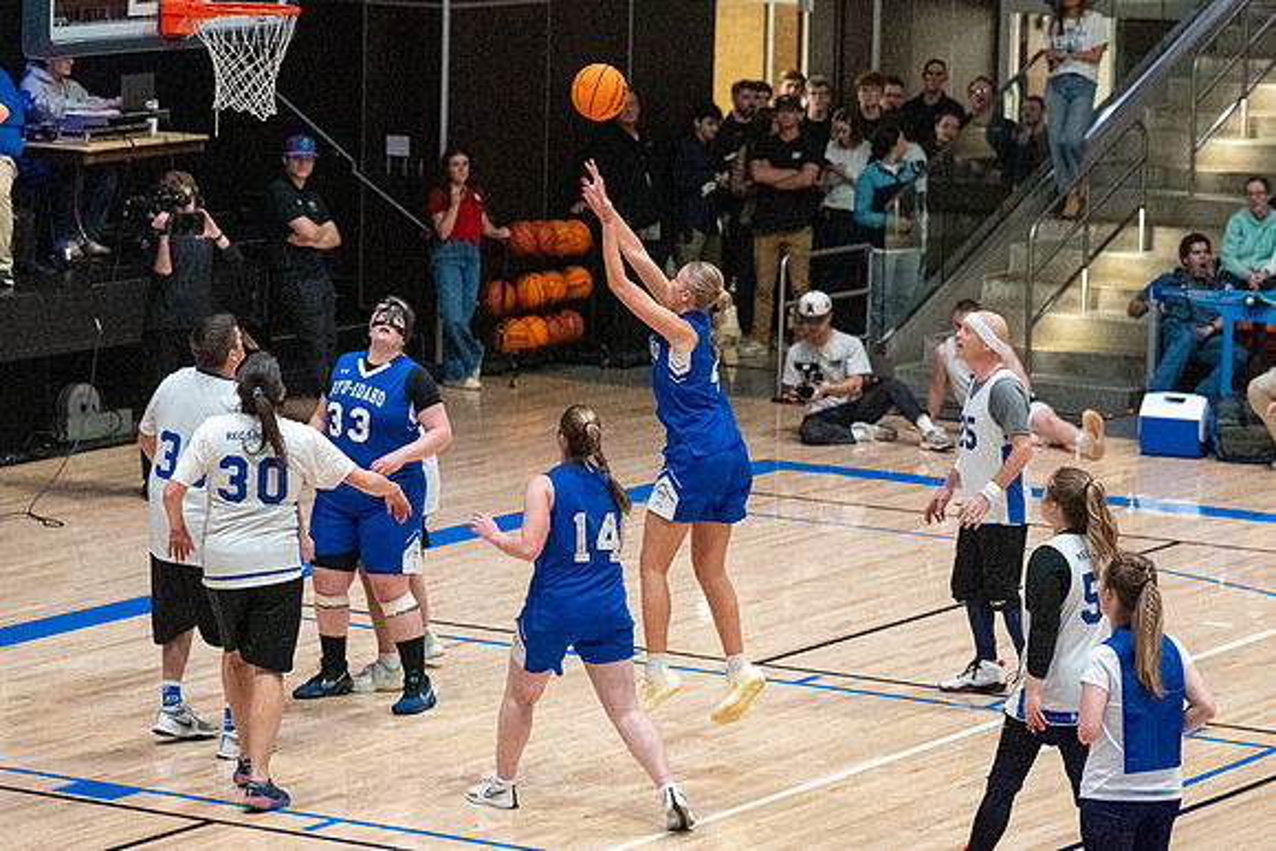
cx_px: 740
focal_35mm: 143
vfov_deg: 9.6
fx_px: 5054
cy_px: 385
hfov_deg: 14.4
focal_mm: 115
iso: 8000
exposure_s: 1/1250
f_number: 4
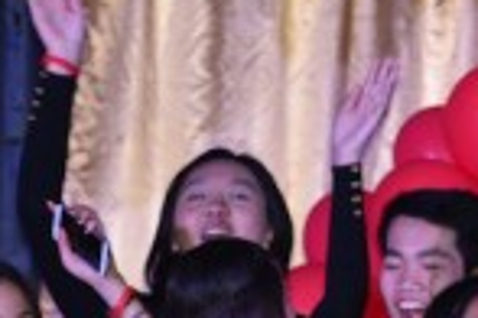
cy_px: 535
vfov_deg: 2.6
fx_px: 7116
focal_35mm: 536
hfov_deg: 3.8
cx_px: 132
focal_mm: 135
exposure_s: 1/160
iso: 2000
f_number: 4.8
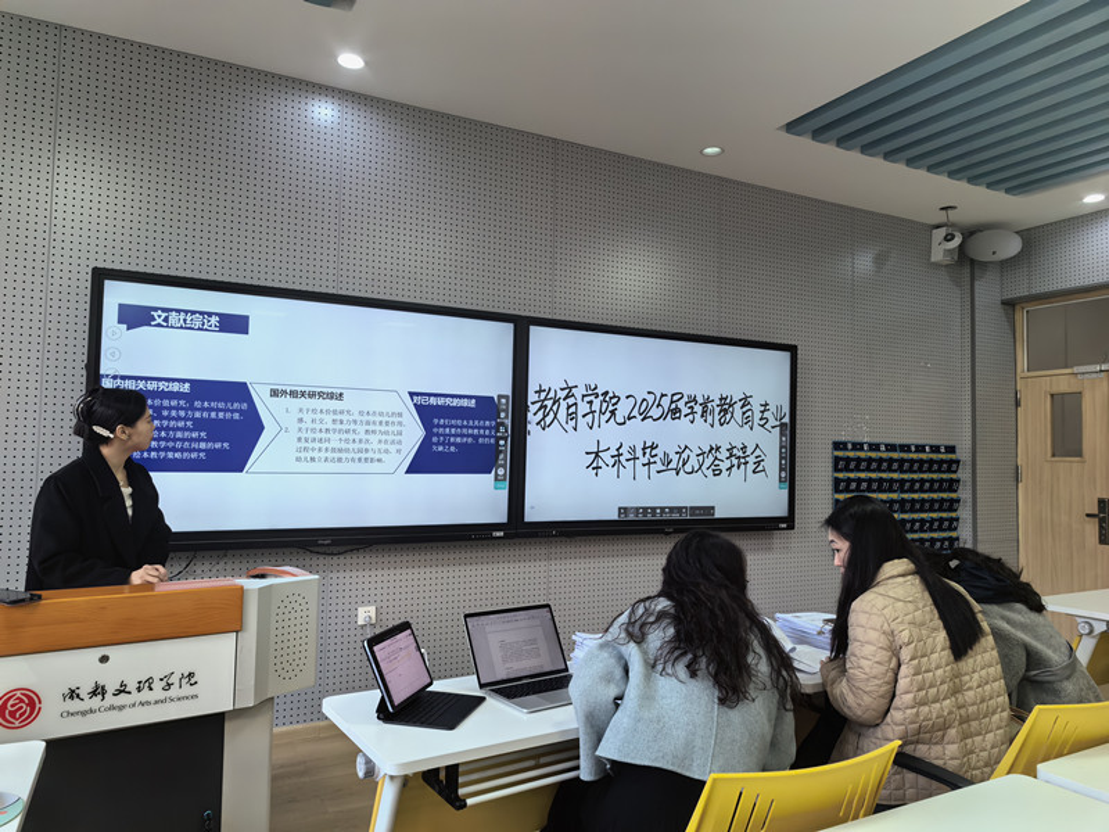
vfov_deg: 56.8
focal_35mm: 24
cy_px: 416
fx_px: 769
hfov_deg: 71.6
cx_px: 554
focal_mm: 5.72
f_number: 4
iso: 200
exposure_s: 1/89.5
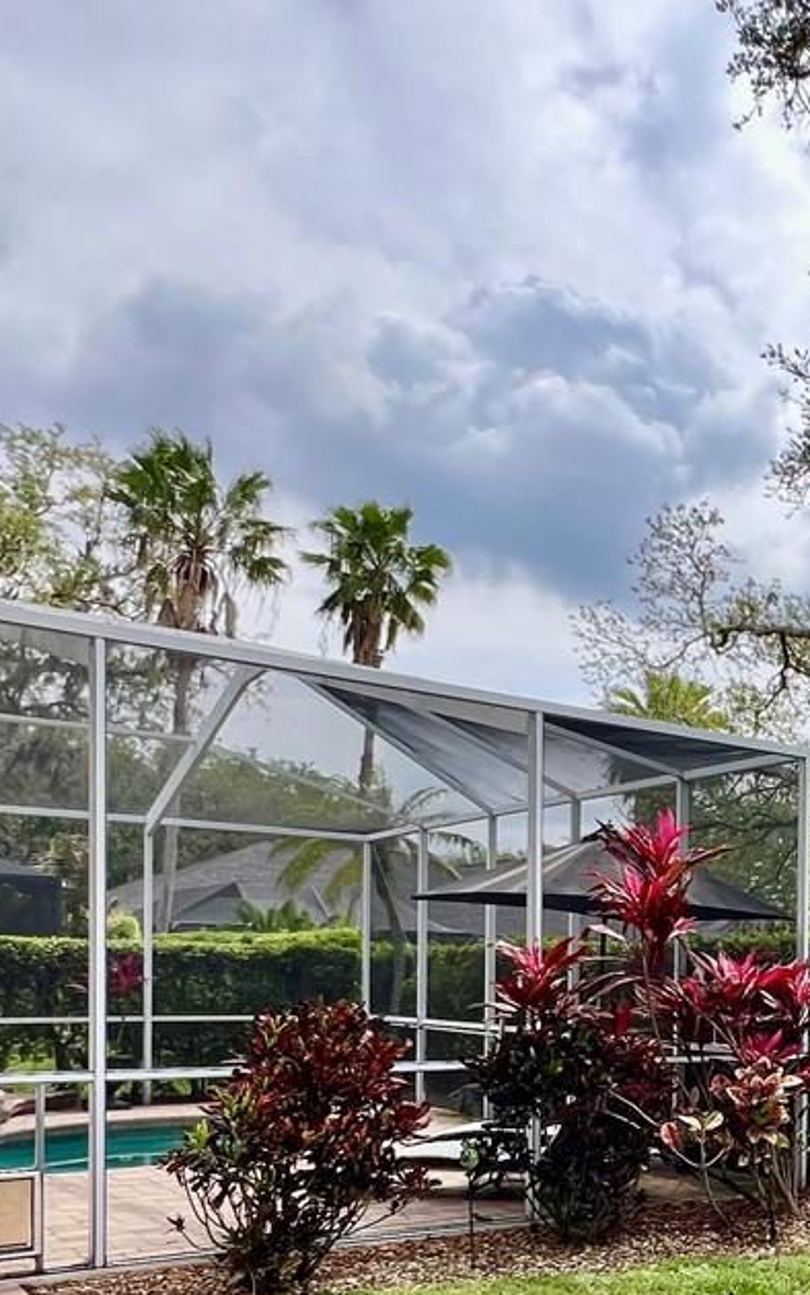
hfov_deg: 30.1
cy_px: 1001
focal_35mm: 35
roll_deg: -0.7
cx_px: 1005
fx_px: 1236
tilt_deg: -0.7
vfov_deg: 52.4
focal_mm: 1.57
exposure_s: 1/525
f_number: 1.8
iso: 32
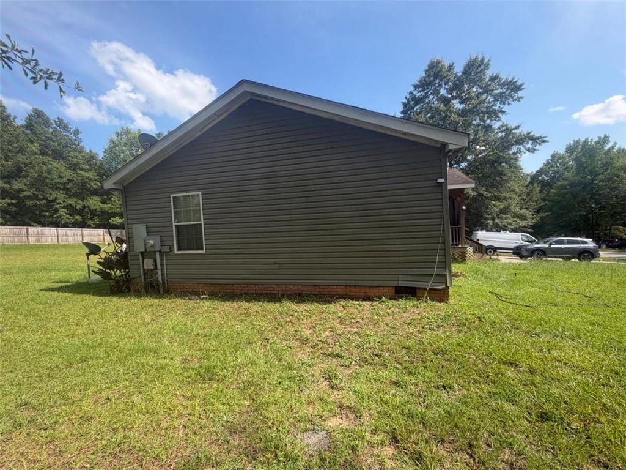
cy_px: 235
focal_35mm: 14
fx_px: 253
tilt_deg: +0.3
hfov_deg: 102.1
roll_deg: +2.8
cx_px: 313
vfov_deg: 85.7
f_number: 2.2
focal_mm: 2.22
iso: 40
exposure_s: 1/590
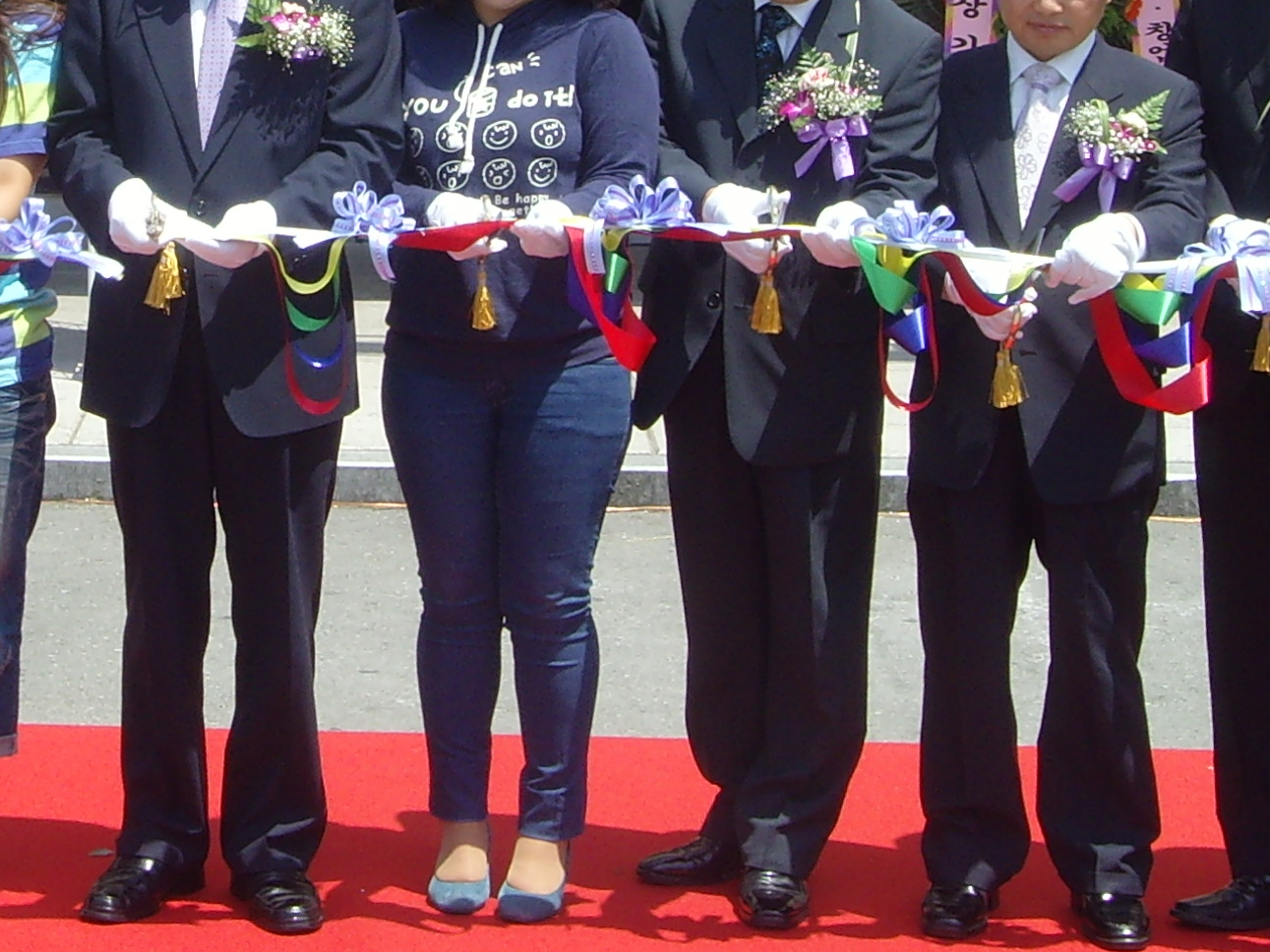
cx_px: 70
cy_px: -31
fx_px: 4365
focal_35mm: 119
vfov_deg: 12.3
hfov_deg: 16.3
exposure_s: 1/180
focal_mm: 8.8
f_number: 6.7
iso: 80
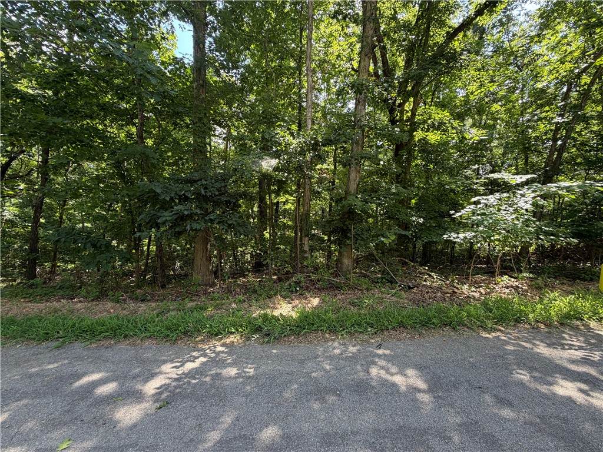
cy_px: 226
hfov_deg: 102.1
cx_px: 302
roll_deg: -0.8
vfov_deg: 85.7
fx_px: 244
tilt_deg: +0.0
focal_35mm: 14
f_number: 2.2
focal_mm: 2.22
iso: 64
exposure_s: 1/121
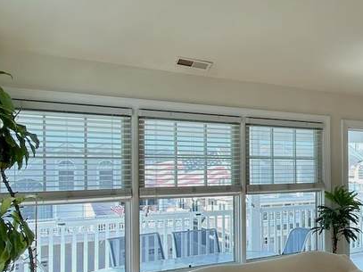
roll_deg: +0.7
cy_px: 169
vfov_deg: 32.7
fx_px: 461
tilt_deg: +1.0
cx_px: 439
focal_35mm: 44
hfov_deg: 34.2
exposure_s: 1/139
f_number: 2.2
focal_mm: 2.22
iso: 32
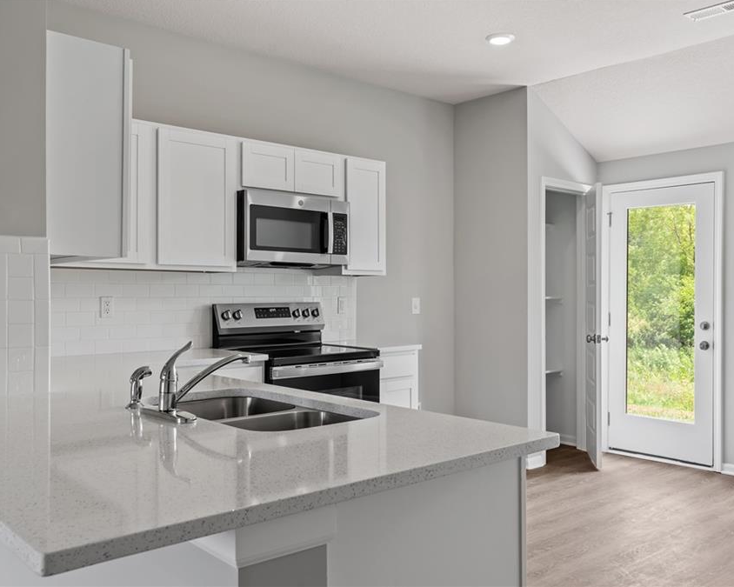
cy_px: 291
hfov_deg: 54.2
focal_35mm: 33
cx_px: 388
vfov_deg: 44.5
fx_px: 717
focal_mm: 29
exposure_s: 1/6
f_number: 8
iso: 200
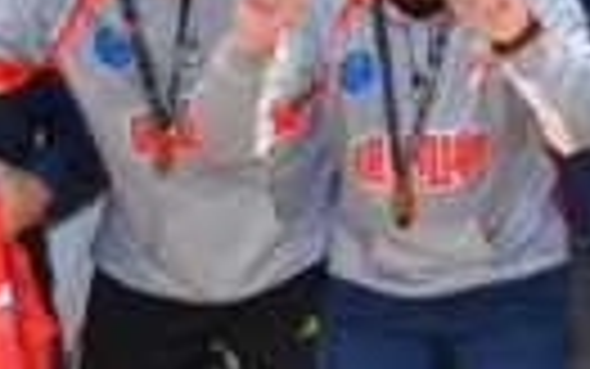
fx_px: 2879
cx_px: 851
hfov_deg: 11.3
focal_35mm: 179
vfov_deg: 7.3
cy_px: 99
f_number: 3.8
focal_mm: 20
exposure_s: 1/60
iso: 1000
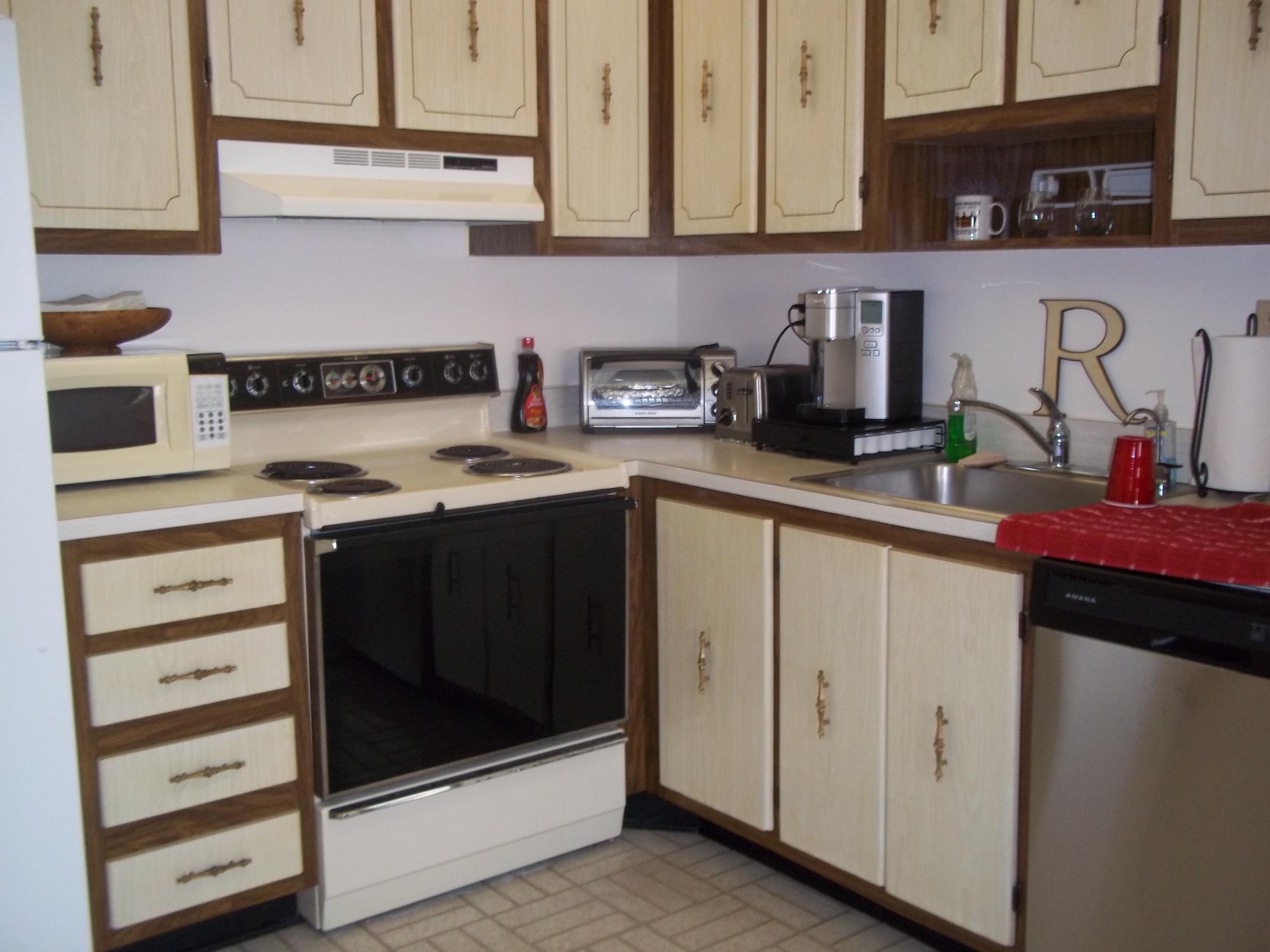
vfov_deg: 39.7
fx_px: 1321
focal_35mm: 36
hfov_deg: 51.4
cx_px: 635
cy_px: 476
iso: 160
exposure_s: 1/30
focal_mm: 6.5
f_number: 3.1
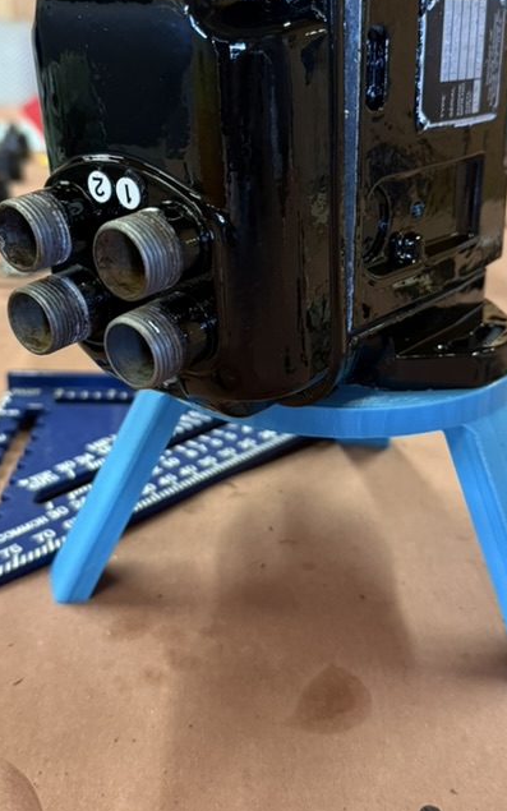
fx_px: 906
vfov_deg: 48.1
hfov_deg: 31.2
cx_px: 282
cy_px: 349
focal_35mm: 41
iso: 500
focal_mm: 6.76
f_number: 1.78
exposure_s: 1/60
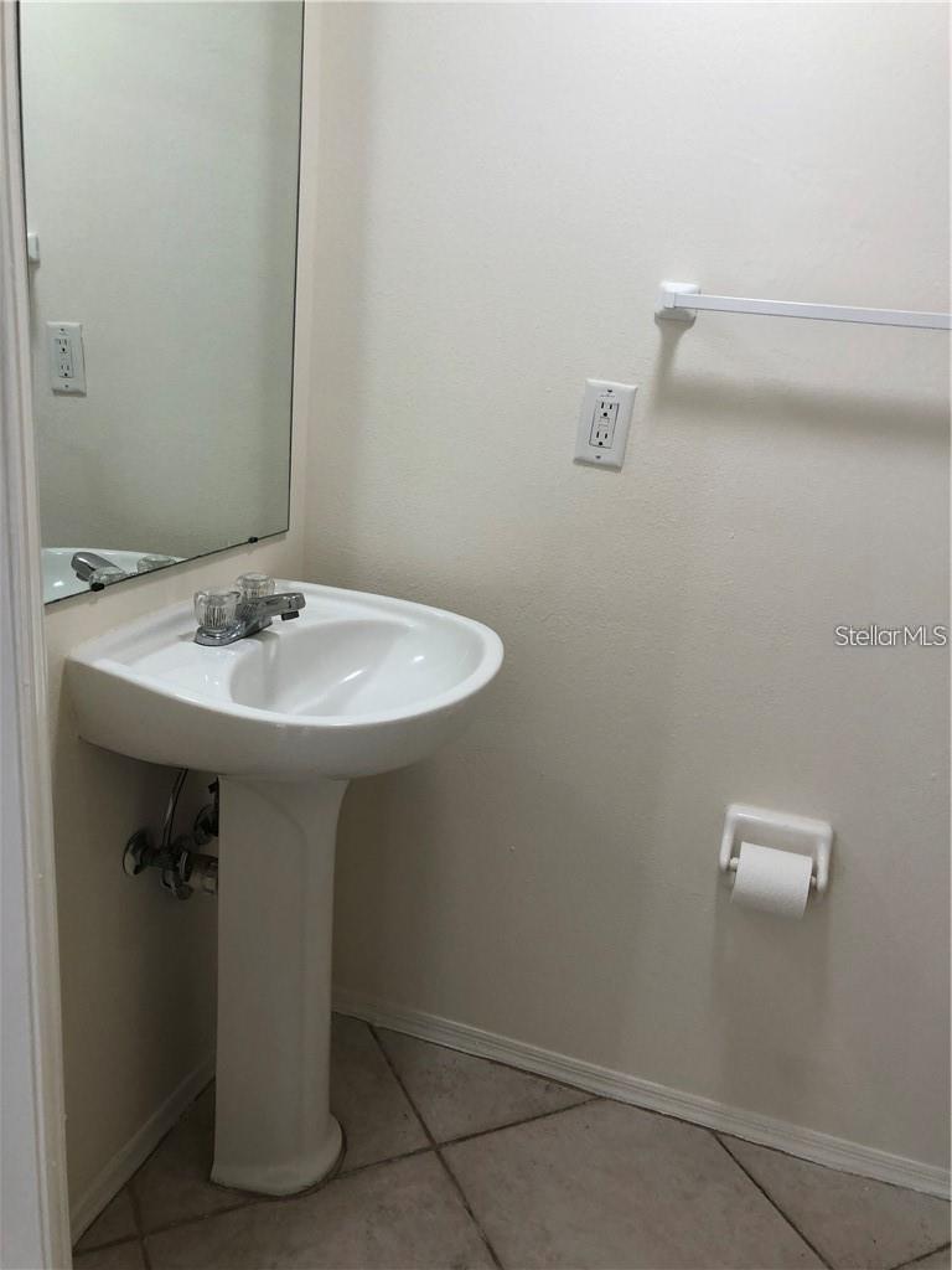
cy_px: 635
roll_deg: -5.2
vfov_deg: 63.4
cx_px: 476
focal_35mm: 28
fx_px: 1027
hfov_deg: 49.7
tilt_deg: -14.7
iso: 25
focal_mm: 4
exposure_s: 1/40
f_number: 1.8
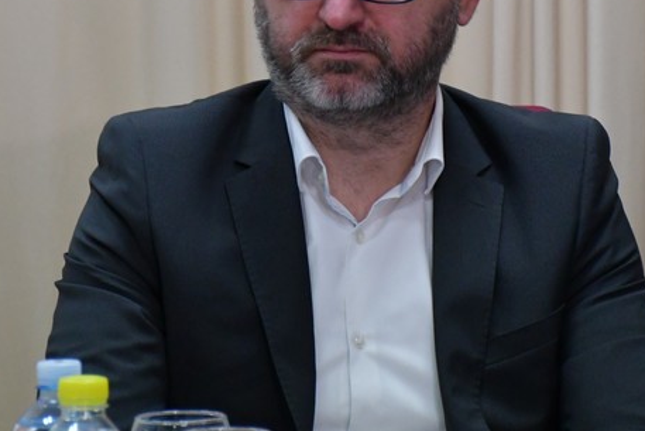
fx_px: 4498
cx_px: 346
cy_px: 100
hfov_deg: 8.2
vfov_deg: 5.5
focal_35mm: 251
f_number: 5
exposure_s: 1/200
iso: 3200
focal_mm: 75
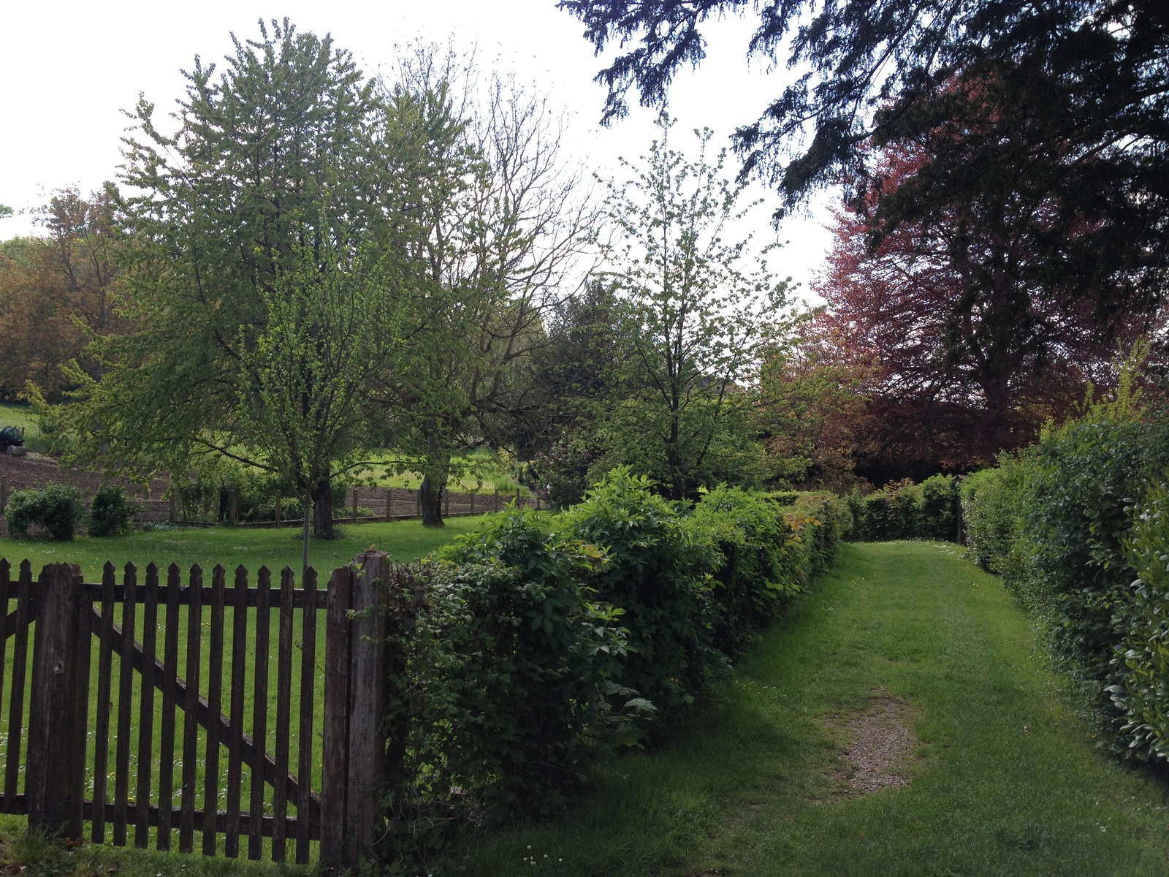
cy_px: 438
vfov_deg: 40.7
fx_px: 1182
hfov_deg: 52.6
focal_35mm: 35
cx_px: 584
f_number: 2.4
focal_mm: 4.28
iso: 50
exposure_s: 1/649
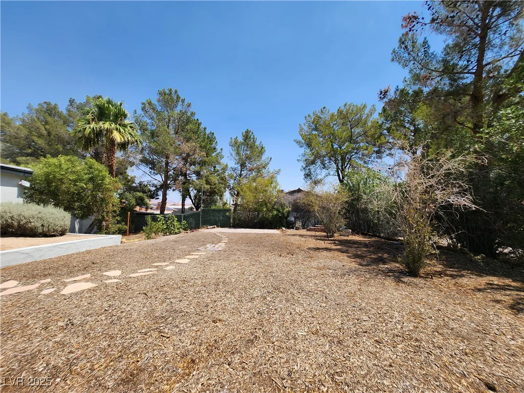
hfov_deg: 106.2
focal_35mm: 13
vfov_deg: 89.9
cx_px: 262
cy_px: 196
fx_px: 197
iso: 32
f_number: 2.2
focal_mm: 1.74
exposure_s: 1/1084
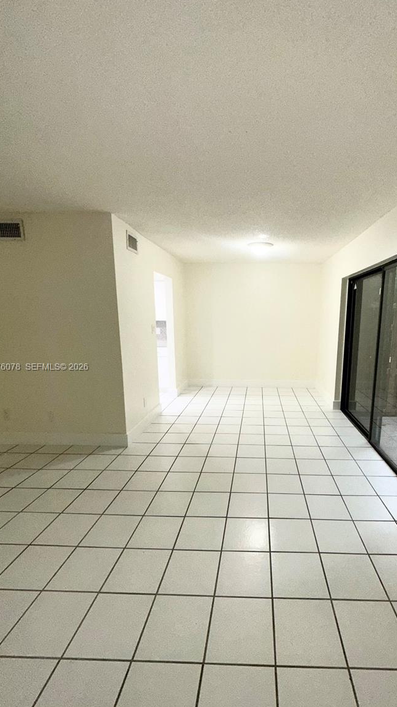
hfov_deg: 65.9
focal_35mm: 16
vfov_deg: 99.3
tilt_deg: -9.5
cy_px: 368
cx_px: 252
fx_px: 300
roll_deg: -1.2
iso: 125
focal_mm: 2.22
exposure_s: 1/120
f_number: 2.2
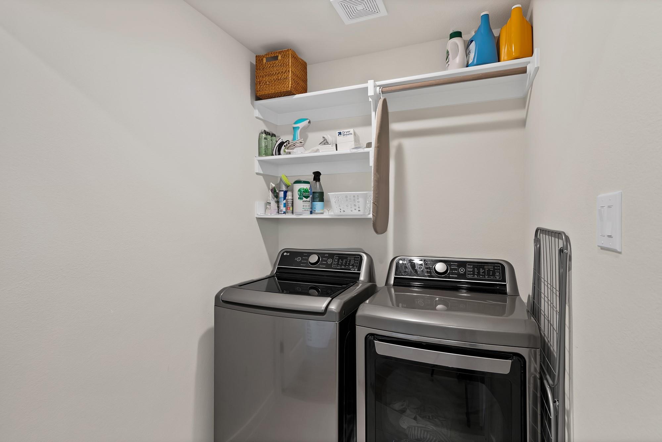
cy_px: 221
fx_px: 313
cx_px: 331
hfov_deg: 93.3
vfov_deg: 70.5
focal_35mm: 17
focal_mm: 17
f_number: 9
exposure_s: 1/1.67
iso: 640
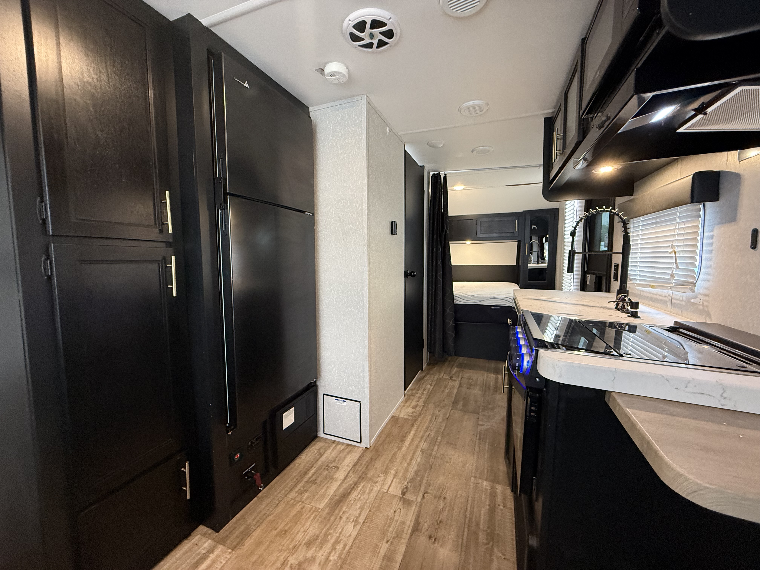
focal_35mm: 14
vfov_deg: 85.7
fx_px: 307
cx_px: 380
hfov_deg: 102.1
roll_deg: -0.1
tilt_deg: -4.4
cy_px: 285
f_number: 2.2
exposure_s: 1/60
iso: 400
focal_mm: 2.22
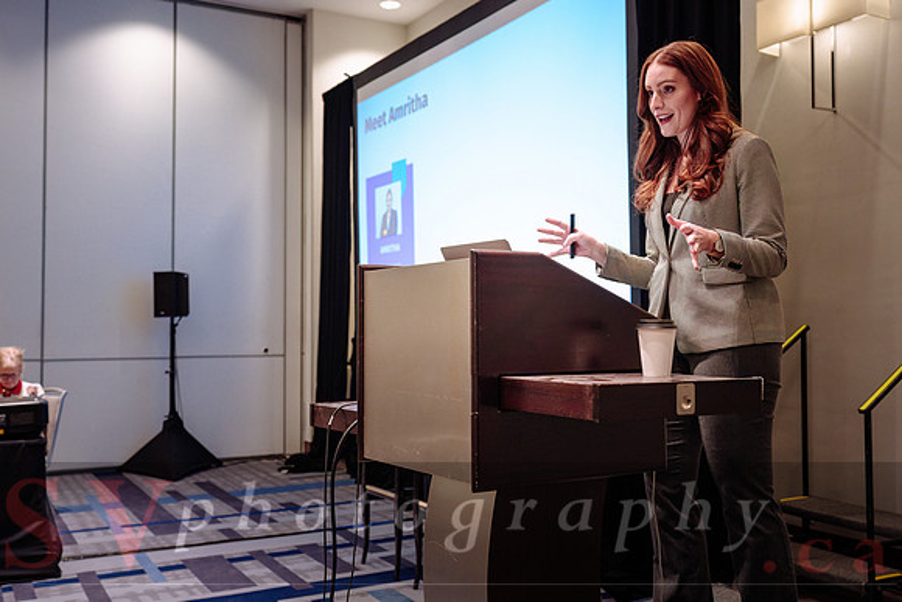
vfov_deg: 35.5
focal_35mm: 37
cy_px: 302
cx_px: 479
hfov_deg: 51.3
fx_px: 939
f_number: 3.5
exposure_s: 1/100
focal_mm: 35
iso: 1000
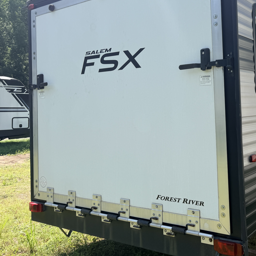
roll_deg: +3.9
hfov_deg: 41.4
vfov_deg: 43.4
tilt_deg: +1.2
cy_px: 91
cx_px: 216
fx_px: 318
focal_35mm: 38
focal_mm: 6.76
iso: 80
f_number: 1.78
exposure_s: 1/3425
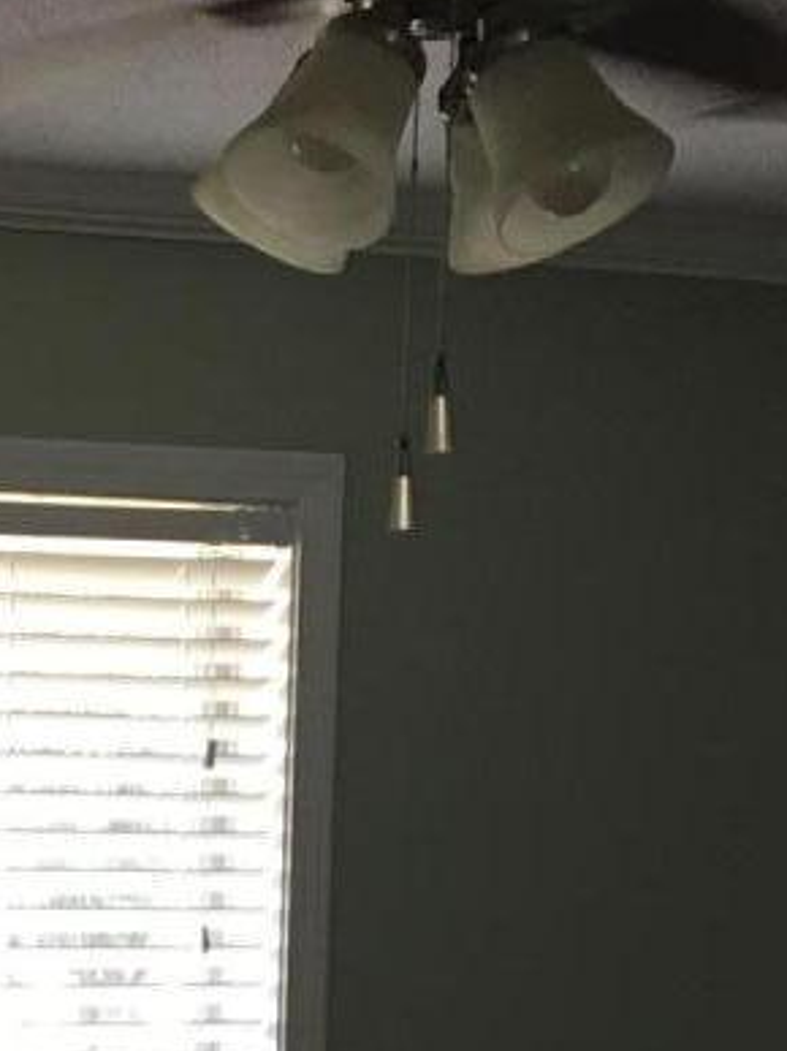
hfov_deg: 9.3
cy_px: 1562
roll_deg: +0.0
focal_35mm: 150
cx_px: -722
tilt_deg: -5.5
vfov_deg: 12.5
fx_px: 4550
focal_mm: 4.15
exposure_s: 1/15
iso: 25
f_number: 2.2
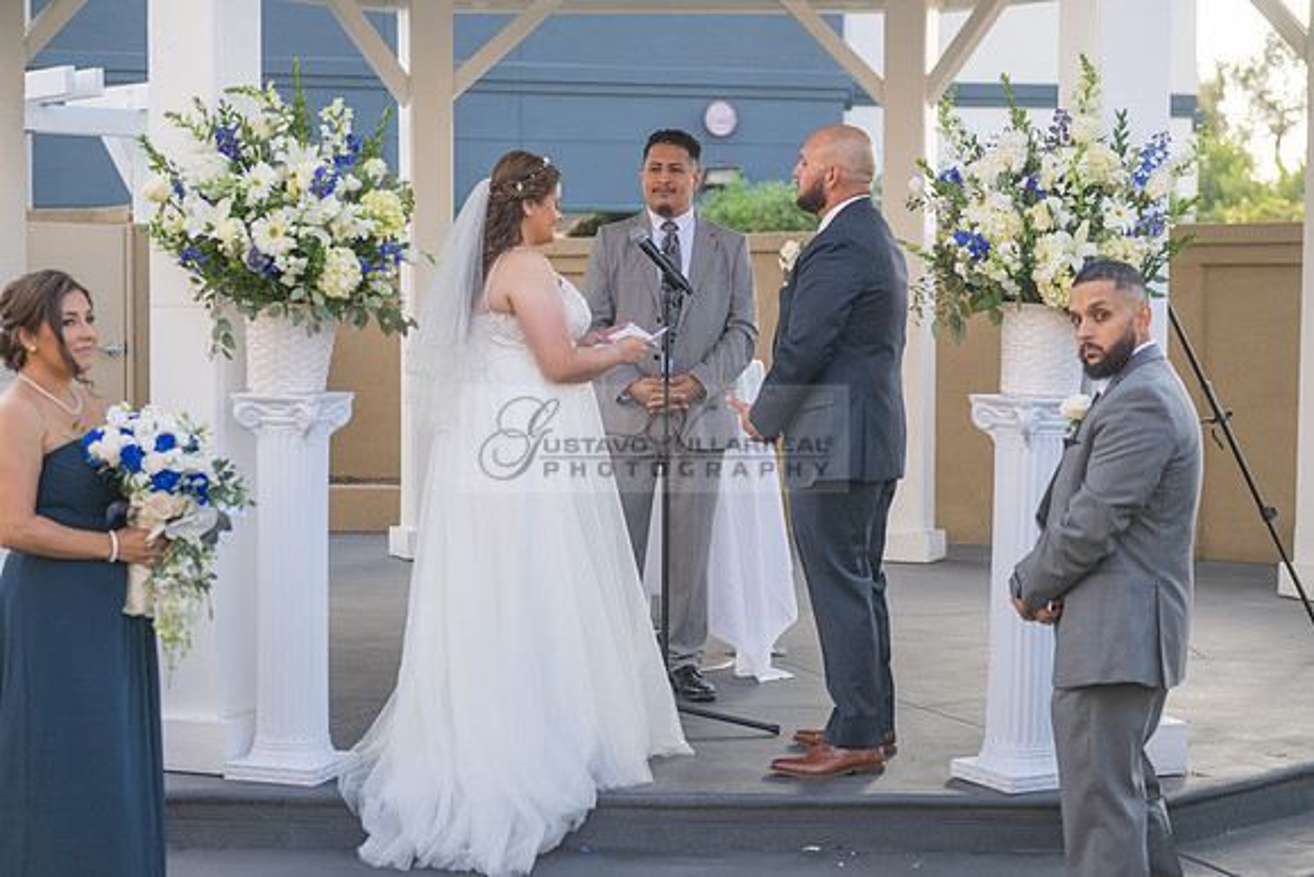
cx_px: 657
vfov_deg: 19.5
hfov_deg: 28.8
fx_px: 2555
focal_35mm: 70
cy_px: 438
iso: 400
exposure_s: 1/1000
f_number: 2.8
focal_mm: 70
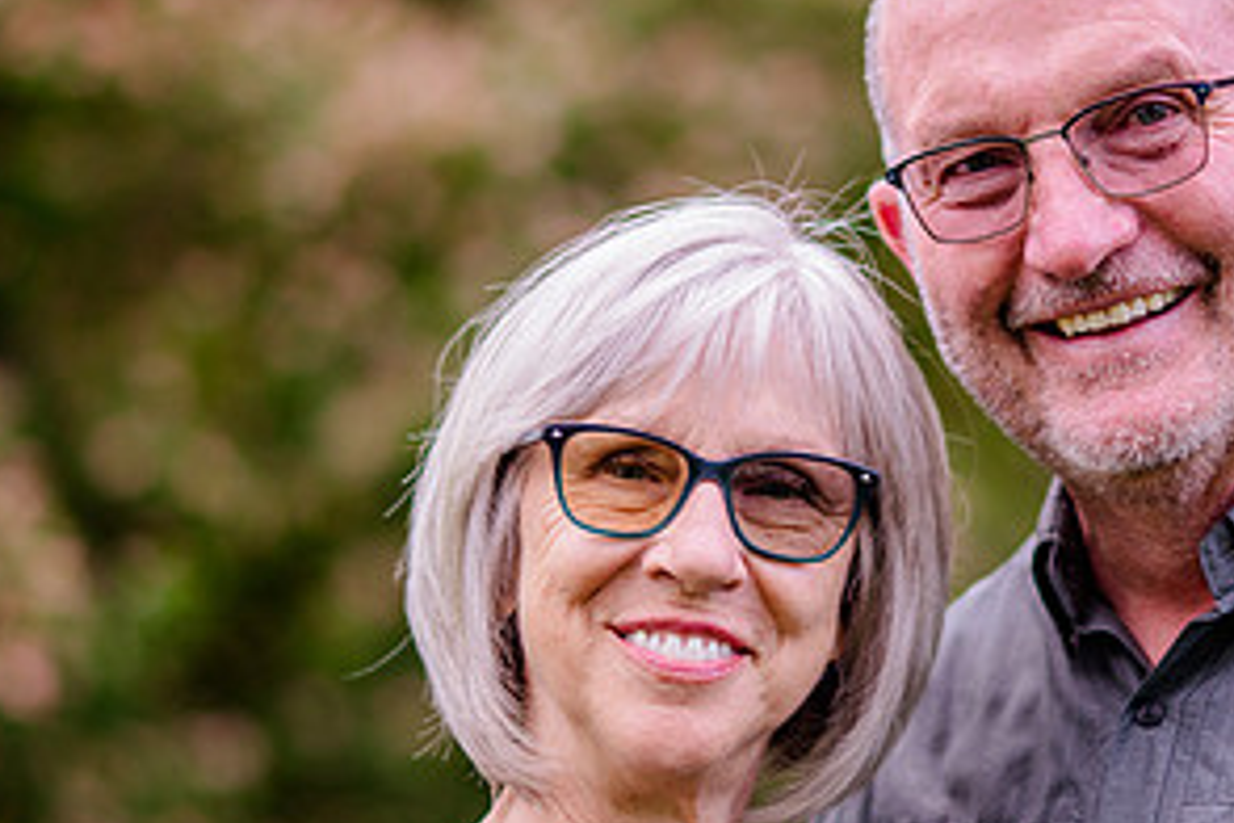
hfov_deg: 9.3
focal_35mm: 220
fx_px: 7541
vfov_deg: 6.2
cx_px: 843
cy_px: 400
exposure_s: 1/400
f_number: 2
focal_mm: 105
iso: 200
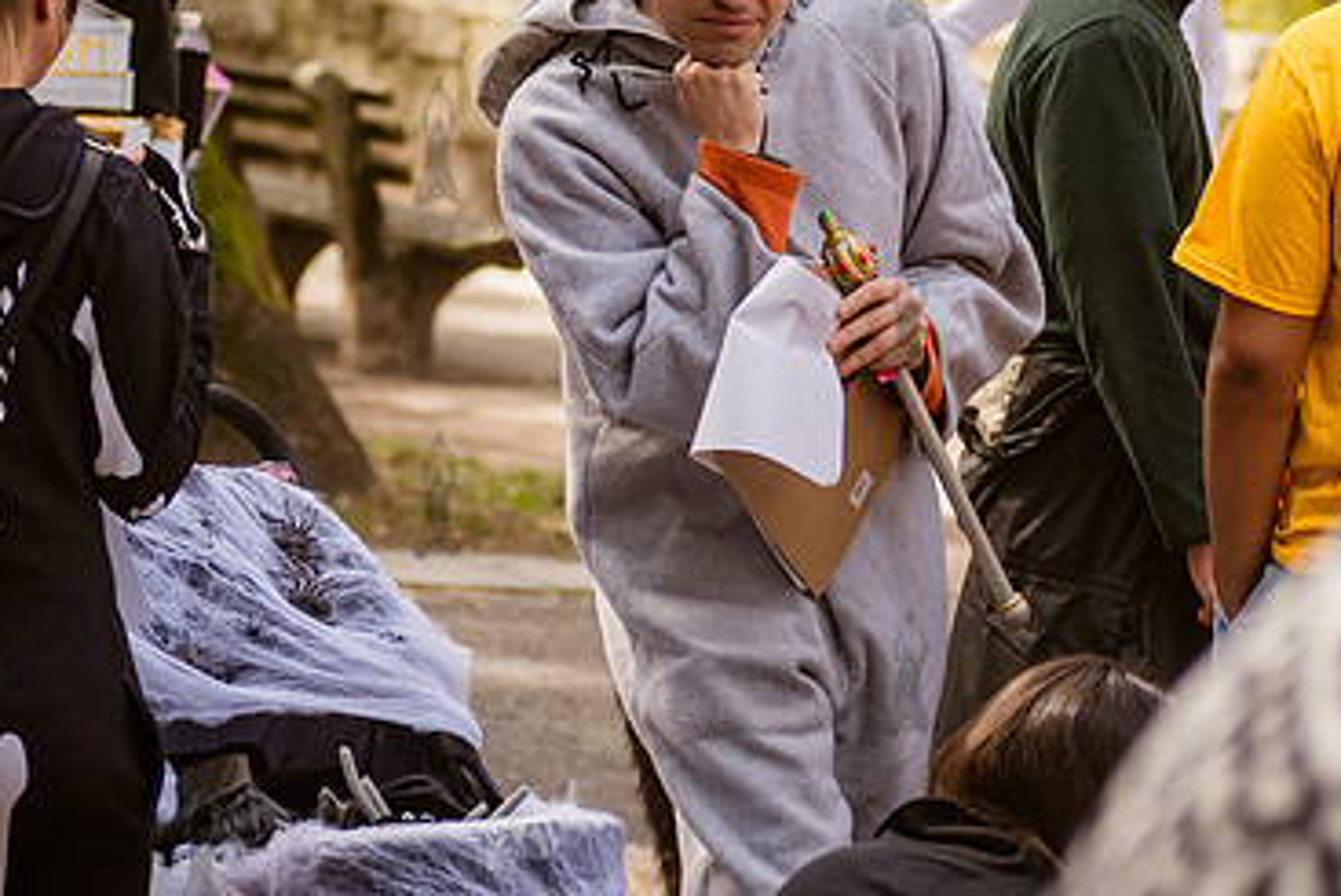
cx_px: 856
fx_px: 7043
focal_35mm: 189
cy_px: 211
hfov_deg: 10.9
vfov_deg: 7.3
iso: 1000
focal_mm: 80
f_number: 3.5
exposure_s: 1/2500
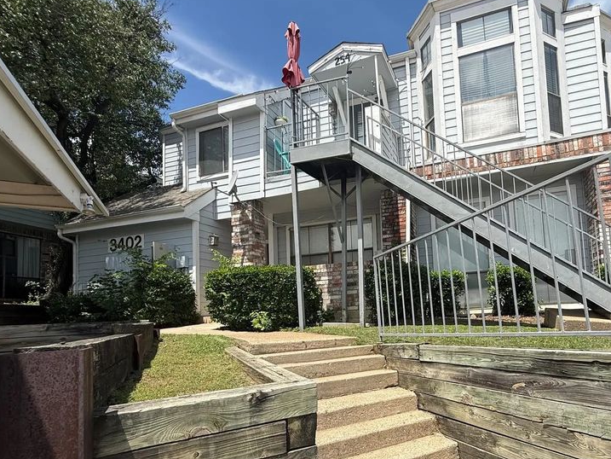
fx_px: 353
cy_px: 288
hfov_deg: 80.0
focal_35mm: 20
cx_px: 387
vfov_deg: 65.0
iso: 50
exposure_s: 1/1745
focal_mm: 2.22
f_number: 2.2
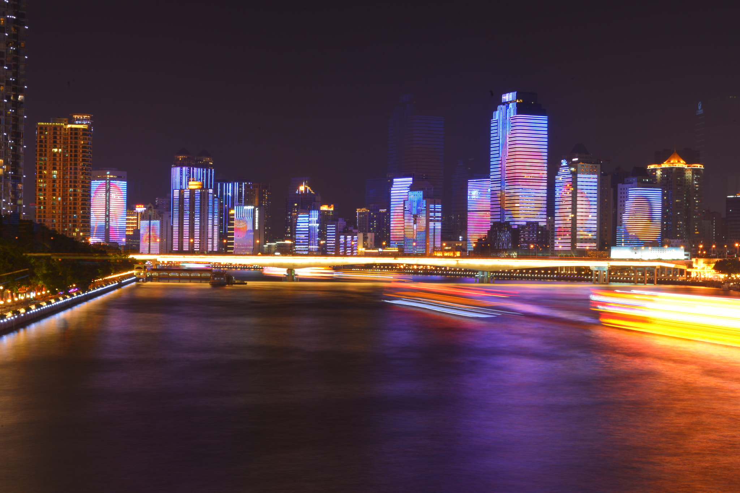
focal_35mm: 70
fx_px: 1439
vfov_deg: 19.5
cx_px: 370
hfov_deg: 28.8
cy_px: 246
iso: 100
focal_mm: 70
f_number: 22
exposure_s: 30
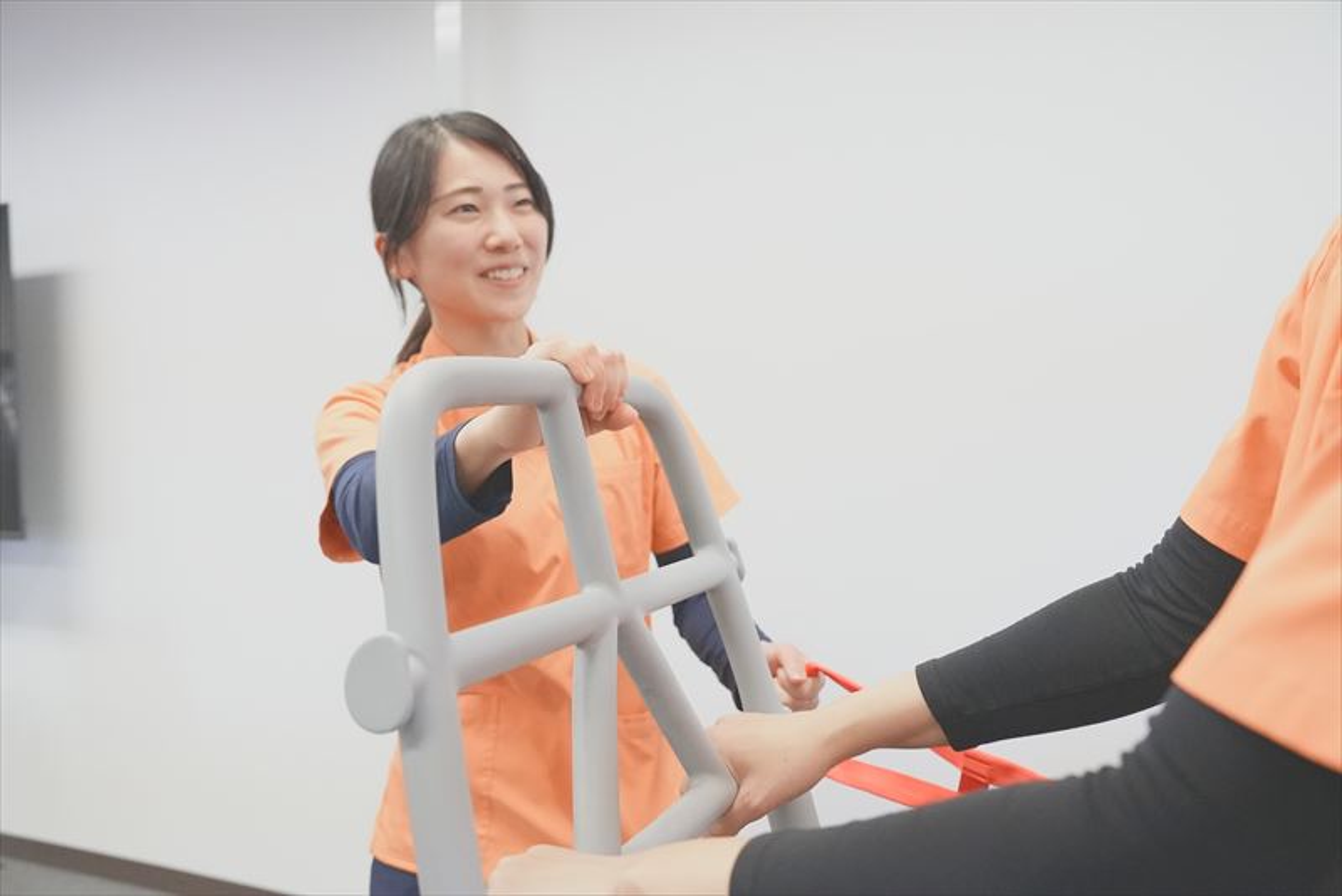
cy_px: 448
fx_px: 1081
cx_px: 671
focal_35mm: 29
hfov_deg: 63.6
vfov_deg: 45.0
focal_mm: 29
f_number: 4.5
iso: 12800
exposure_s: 1/80
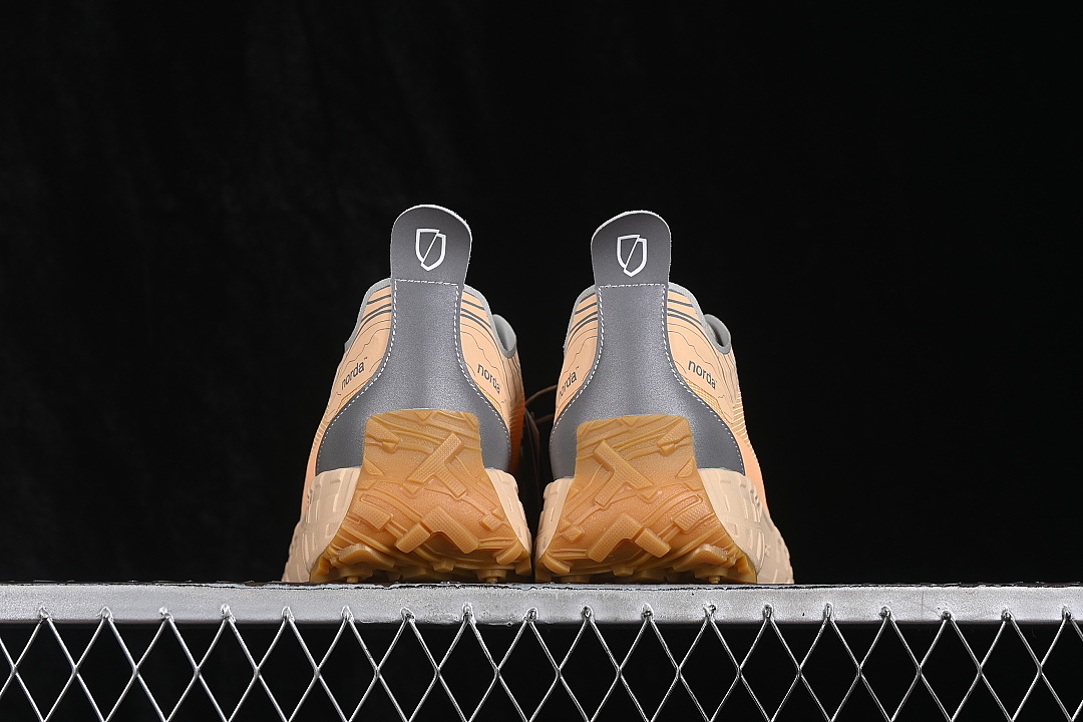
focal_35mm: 75
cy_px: 361
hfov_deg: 27.0
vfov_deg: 18.2
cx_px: 542
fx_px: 2256
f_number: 8
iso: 160
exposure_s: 1/80
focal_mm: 50
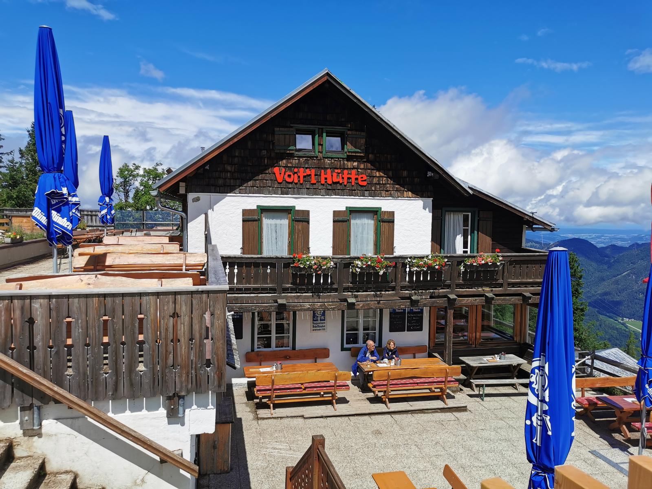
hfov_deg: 65.3
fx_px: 509
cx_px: 326
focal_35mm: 27
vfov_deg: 51.4
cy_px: 244
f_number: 1.8
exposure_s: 1/4926
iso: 50
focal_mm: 5.58
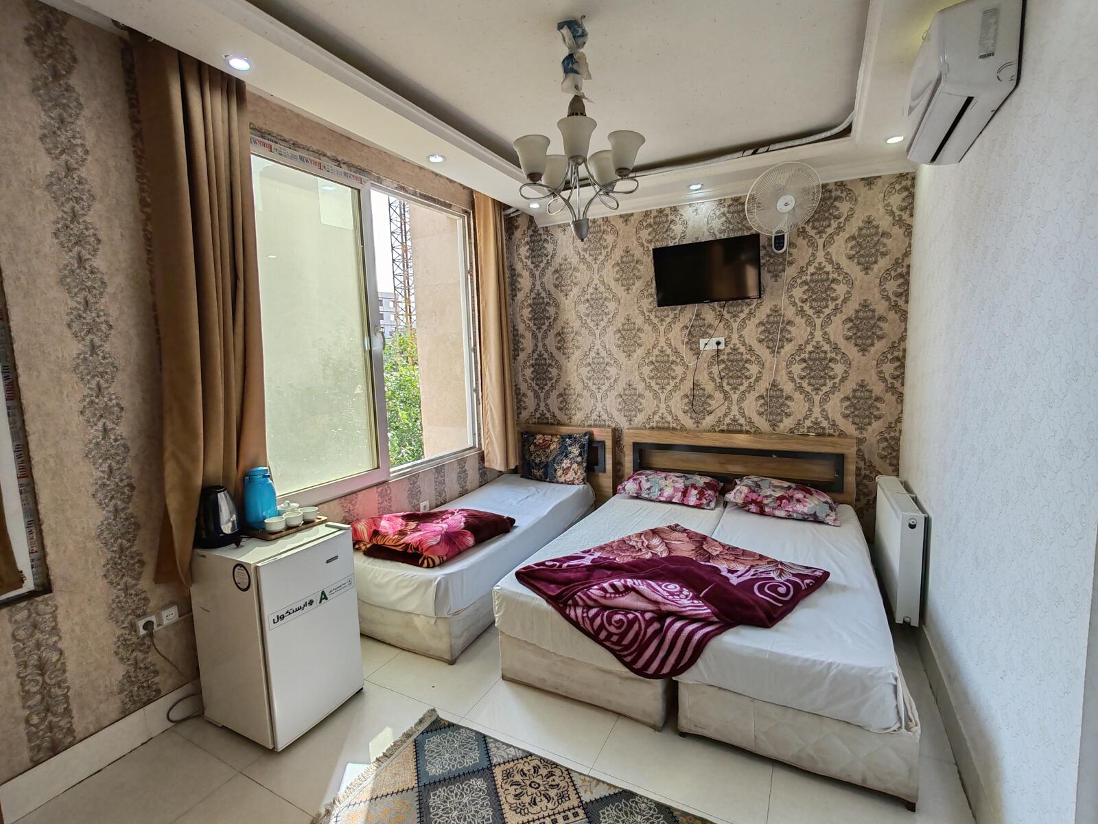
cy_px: 412
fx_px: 508
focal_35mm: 16
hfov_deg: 94.5
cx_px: 549
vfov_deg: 78.1
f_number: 2.2
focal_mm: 1.96
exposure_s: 1/140
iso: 50
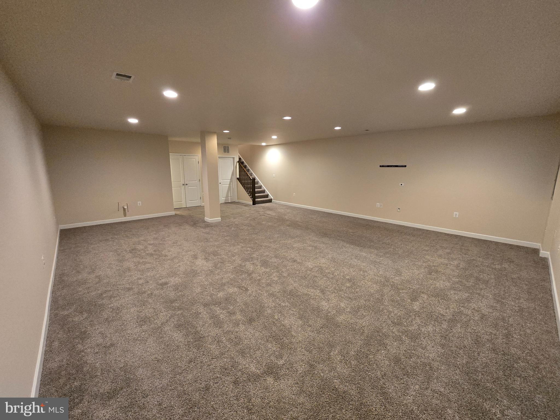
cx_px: 280
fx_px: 210
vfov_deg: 89.9
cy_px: 210
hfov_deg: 106.2
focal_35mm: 13
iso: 1000
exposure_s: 1/60
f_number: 2.2
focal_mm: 2.2
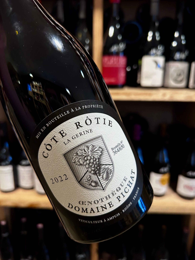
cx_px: 98
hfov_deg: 53.1
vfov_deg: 67.3
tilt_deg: -16.2
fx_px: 195
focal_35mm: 26
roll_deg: -0.1
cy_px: 130
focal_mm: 5.7
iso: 500
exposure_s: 1/50
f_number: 1.5
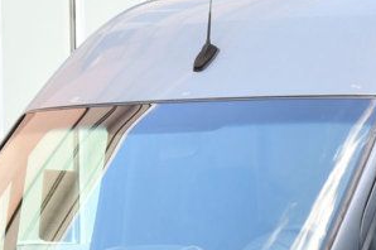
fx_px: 2942
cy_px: 317
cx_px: 329
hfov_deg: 7.3
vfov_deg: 4.8
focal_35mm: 282
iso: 400
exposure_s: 1/100
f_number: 5.6
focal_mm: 55
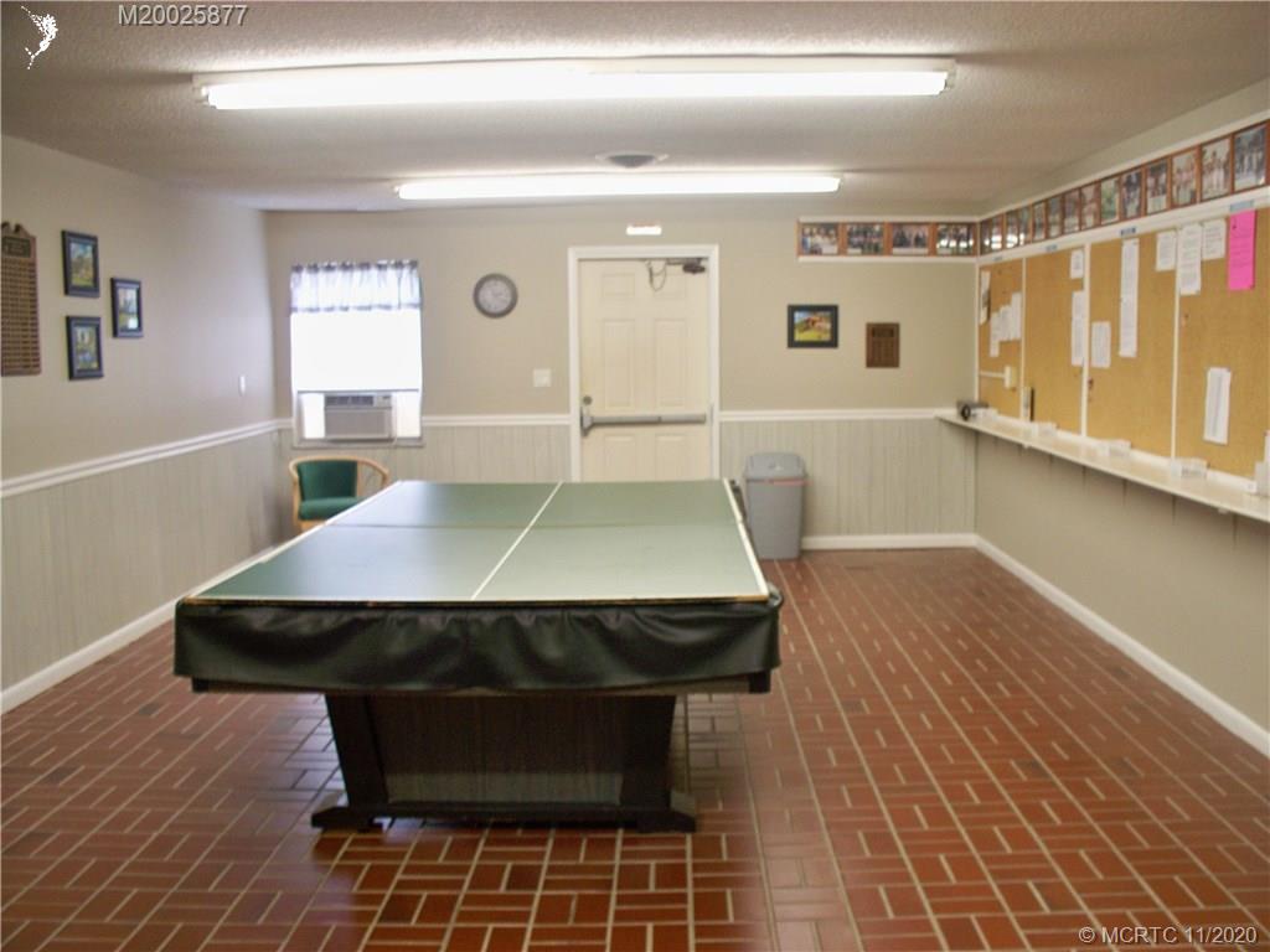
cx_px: 635
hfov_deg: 52.6
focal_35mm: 35
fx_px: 1284
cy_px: 476
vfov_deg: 40.7
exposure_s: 1/30
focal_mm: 7.54
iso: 200
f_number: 2.8
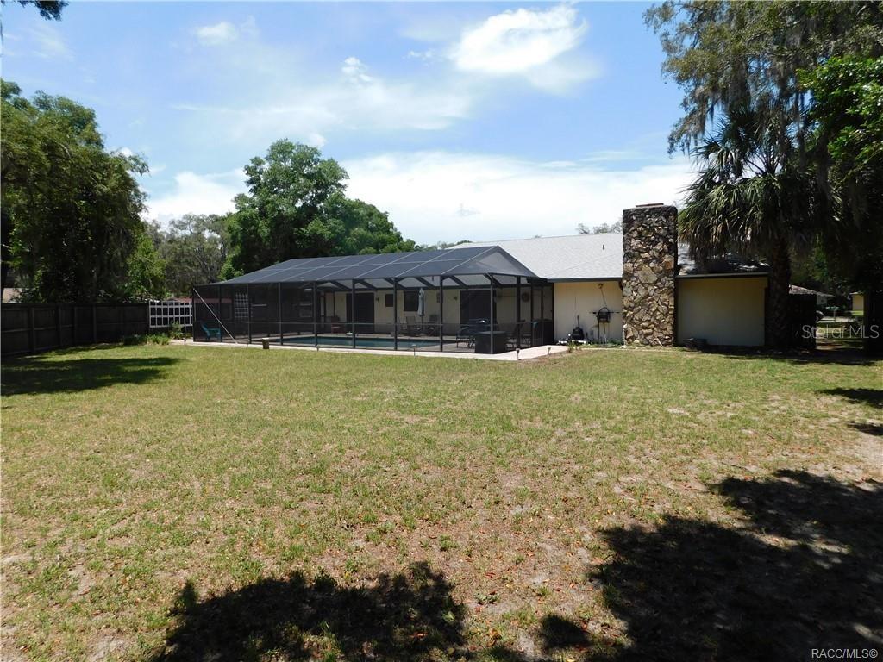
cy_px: 331
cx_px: 442
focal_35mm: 23
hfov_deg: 73.9
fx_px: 587
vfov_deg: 58.9
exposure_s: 1/400
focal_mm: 4
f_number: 6
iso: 125
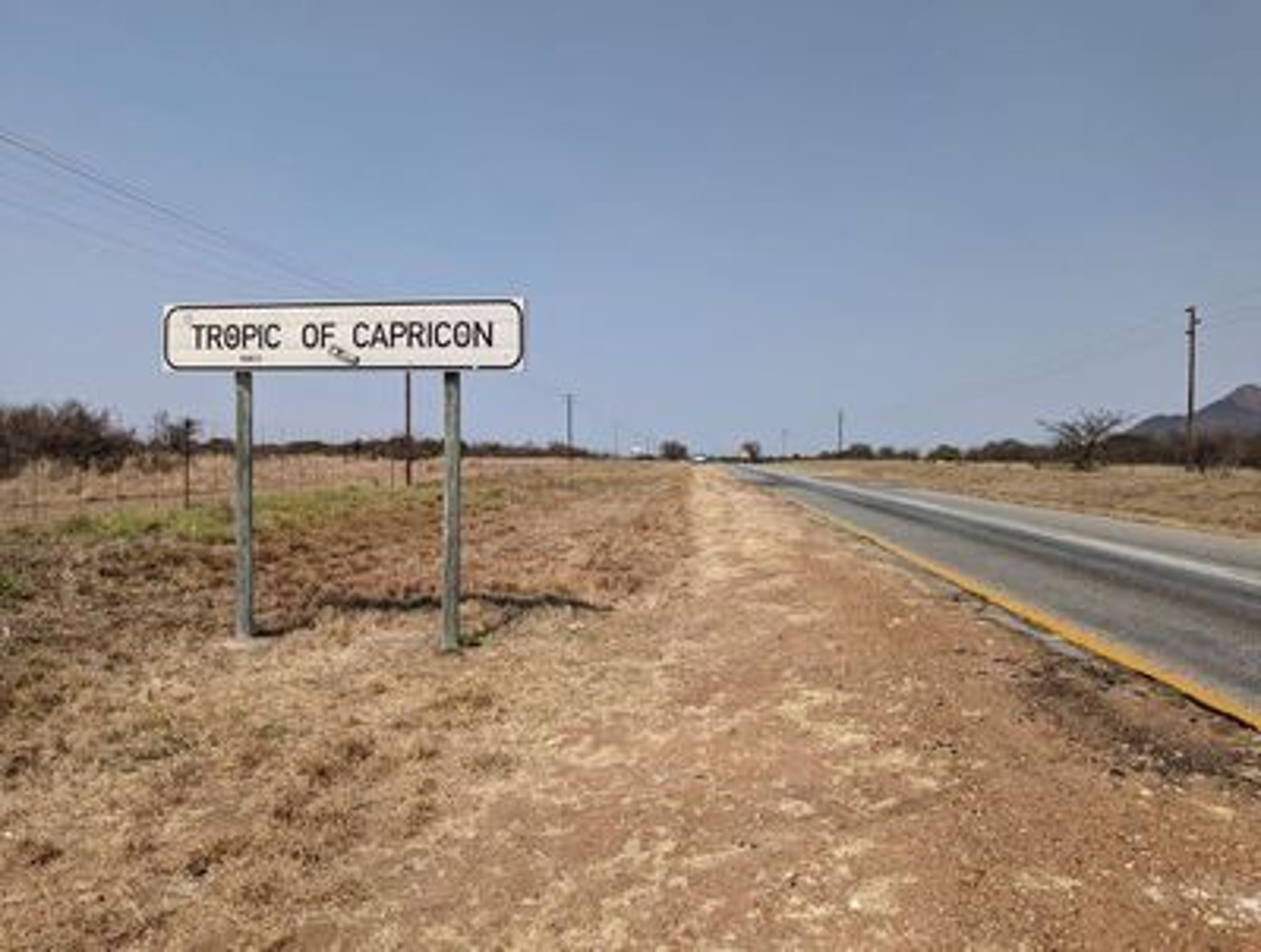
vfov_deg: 57.0
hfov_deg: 71.5
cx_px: 630
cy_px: 476
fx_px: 876
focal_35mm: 24
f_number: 1.85
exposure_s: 1/2020
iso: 38
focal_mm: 6.81
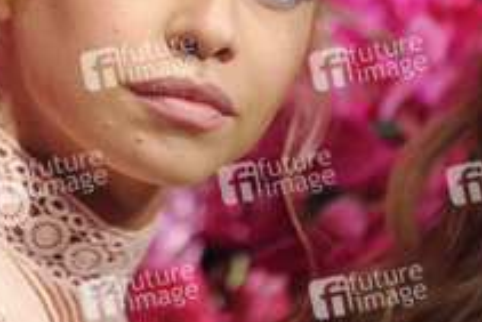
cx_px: 78
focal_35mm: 426
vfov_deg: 3.2
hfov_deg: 4.8
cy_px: 7
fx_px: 5707
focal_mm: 200
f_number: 4
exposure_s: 1/400
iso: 640
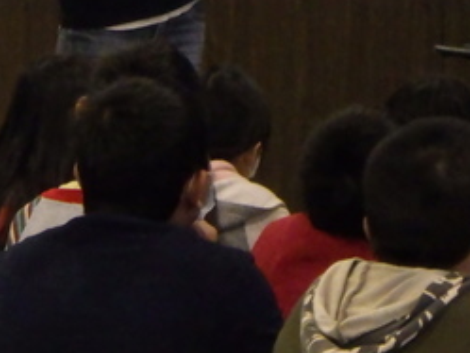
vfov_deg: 4.6
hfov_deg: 6.1
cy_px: -88
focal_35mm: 323
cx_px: 310
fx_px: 4388
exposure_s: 1/100
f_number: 5.2
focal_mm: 20.6
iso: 1600
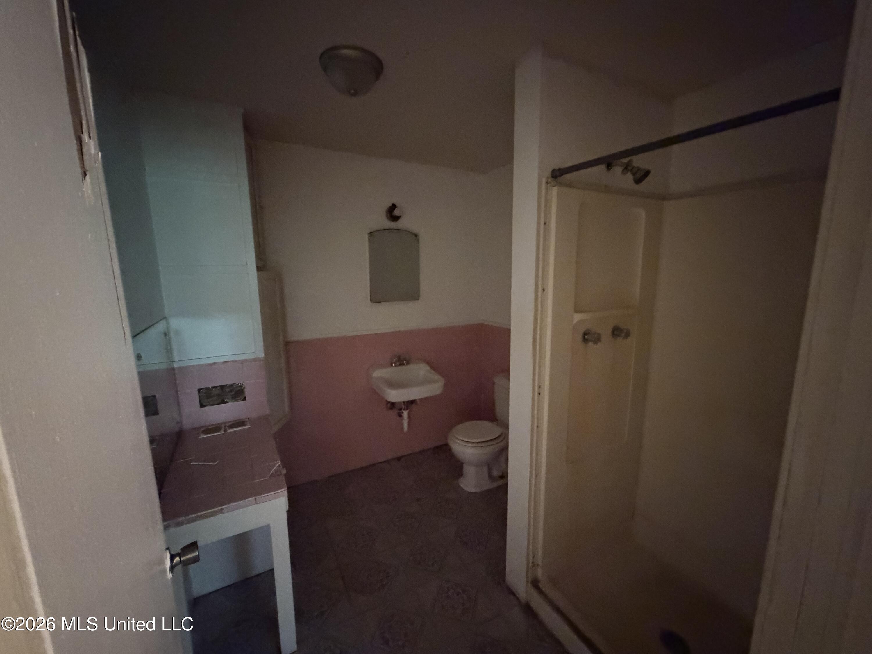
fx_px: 353
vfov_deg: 85.7
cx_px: 436
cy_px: 327
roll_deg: +0.6
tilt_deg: -10.3
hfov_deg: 102.1
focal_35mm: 14
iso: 2000
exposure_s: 1/30
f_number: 2.2
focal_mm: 2.22
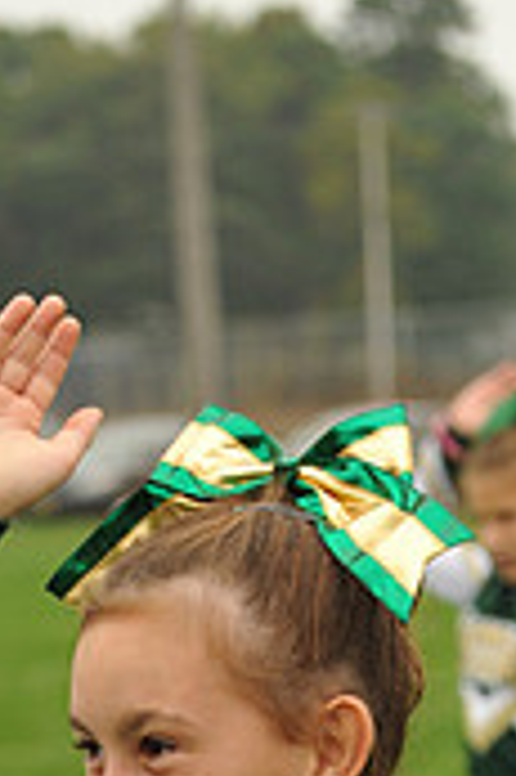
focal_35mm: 235
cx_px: 179
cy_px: 1099
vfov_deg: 8.6
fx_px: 5062
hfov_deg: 5.8
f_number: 4
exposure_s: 1/2500
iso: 800
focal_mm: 70
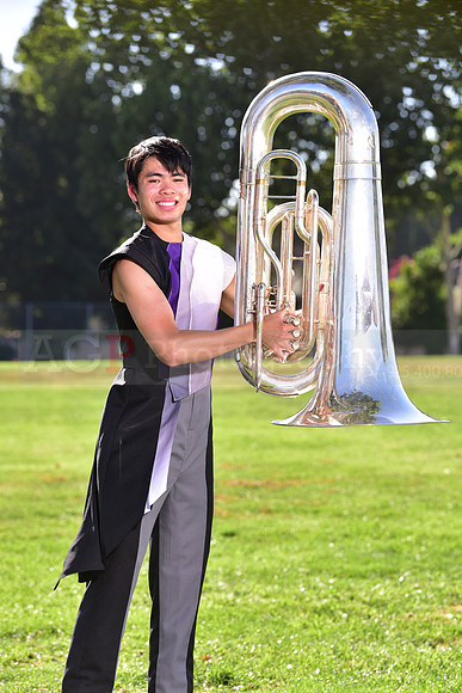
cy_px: 346
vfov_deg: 15.8
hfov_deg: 10.6
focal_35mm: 130
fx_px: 2501
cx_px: 231
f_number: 5
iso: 100
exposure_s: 1/250
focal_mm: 130
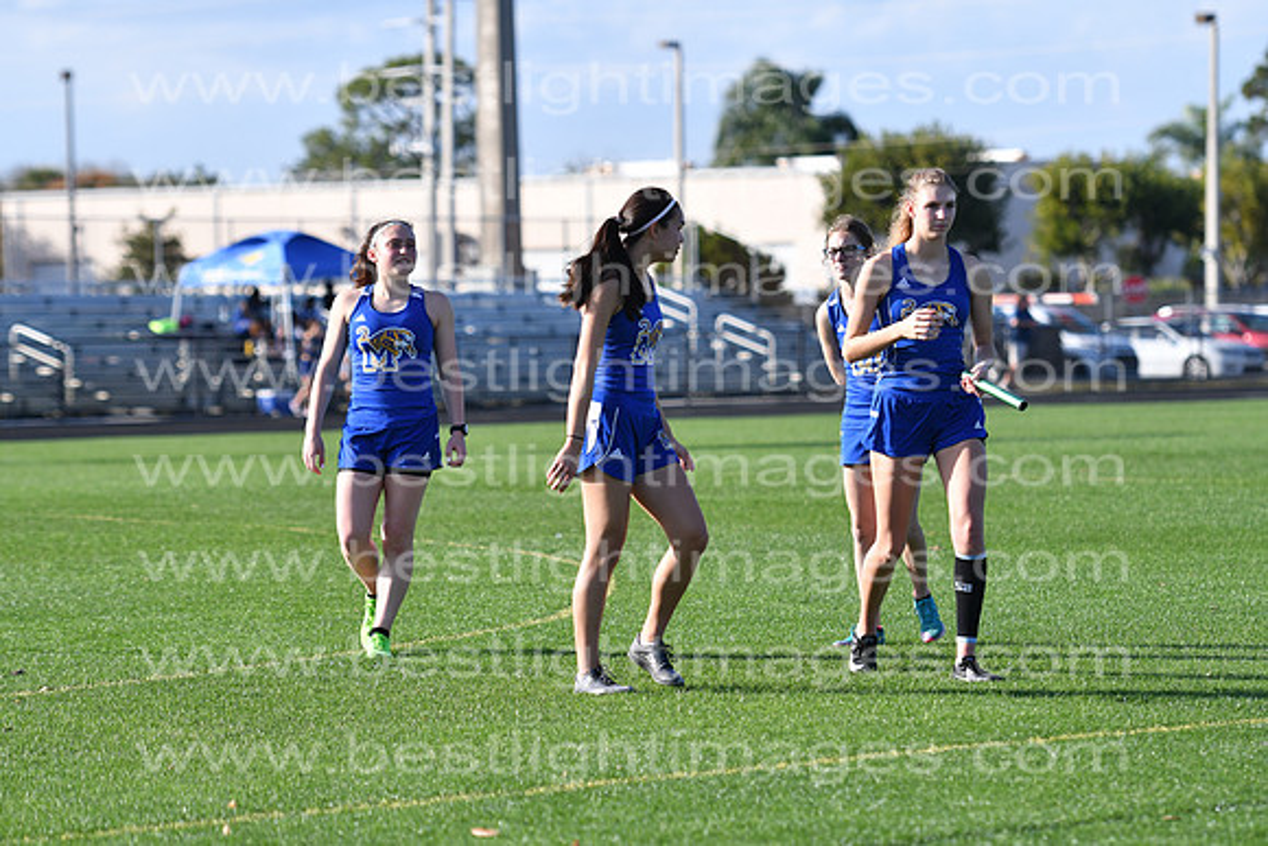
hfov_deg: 11.2
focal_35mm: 183
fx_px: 6447
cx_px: 634
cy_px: 423
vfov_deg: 7.5
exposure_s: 1/3200
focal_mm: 122
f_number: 3.5
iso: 250
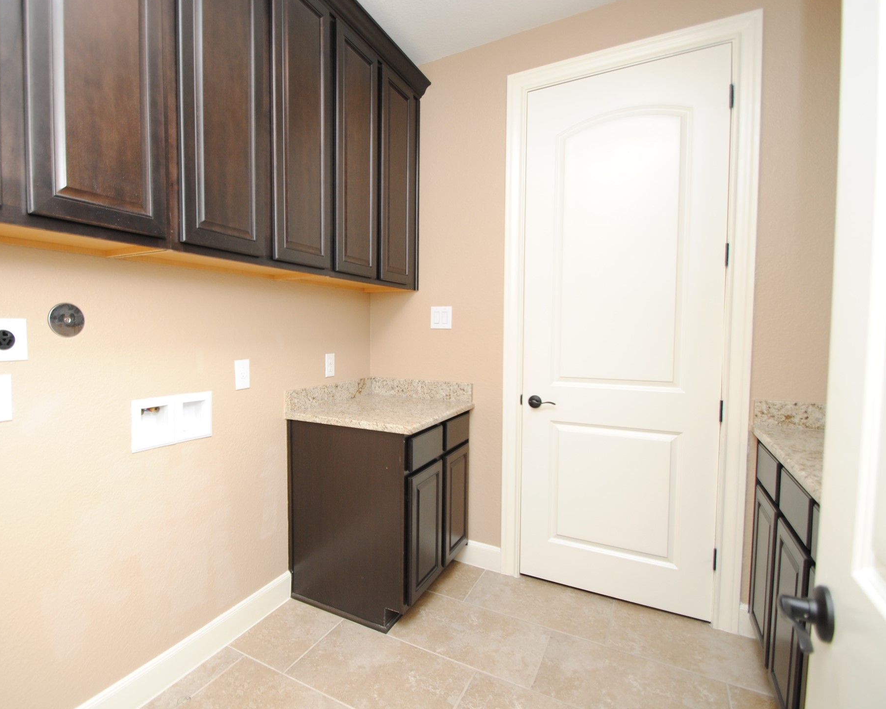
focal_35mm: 17
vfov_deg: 77.0
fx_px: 446
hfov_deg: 88.5
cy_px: 353
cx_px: 356
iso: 200
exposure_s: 1/60
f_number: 4
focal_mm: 10
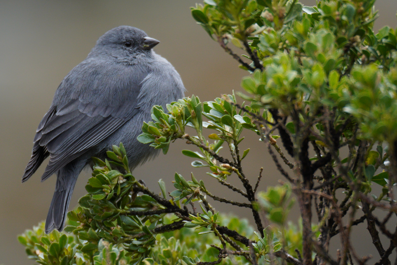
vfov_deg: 1.1
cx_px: 145
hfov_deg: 1.6
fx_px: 13971
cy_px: 144
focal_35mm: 1267
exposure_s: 1/320
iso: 500
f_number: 6.7
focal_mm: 500
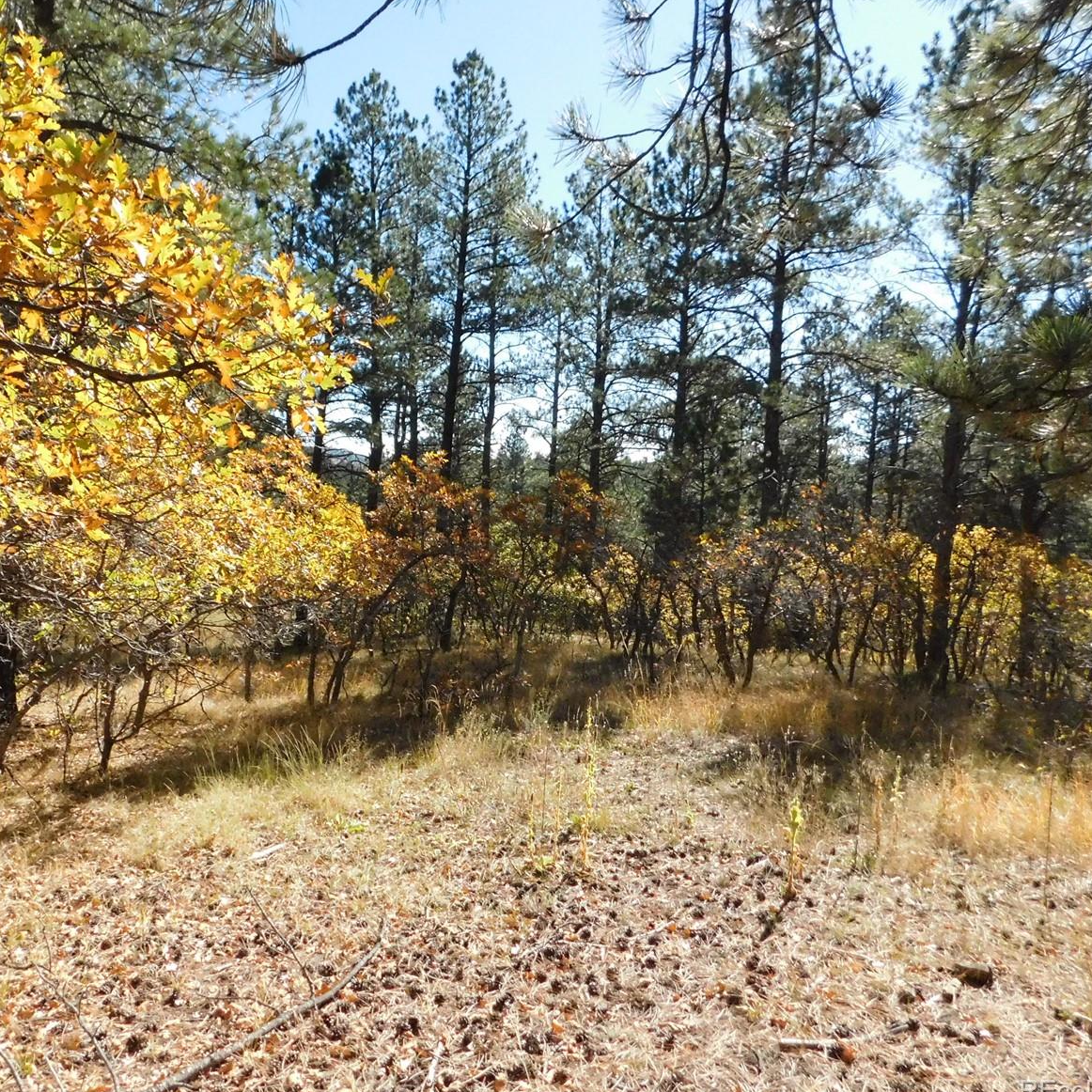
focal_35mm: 28
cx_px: 420
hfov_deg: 56.7
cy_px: 546
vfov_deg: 57.3
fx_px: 999
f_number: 6
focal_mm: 4
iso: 800
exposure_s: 1/1250
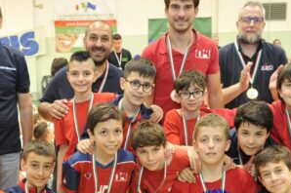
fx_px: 565
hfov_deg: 28.7
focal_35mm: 70
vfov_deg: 18.9
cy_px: 193
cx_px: 105
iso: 4000
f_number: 5
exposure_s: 1/160
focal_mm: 30
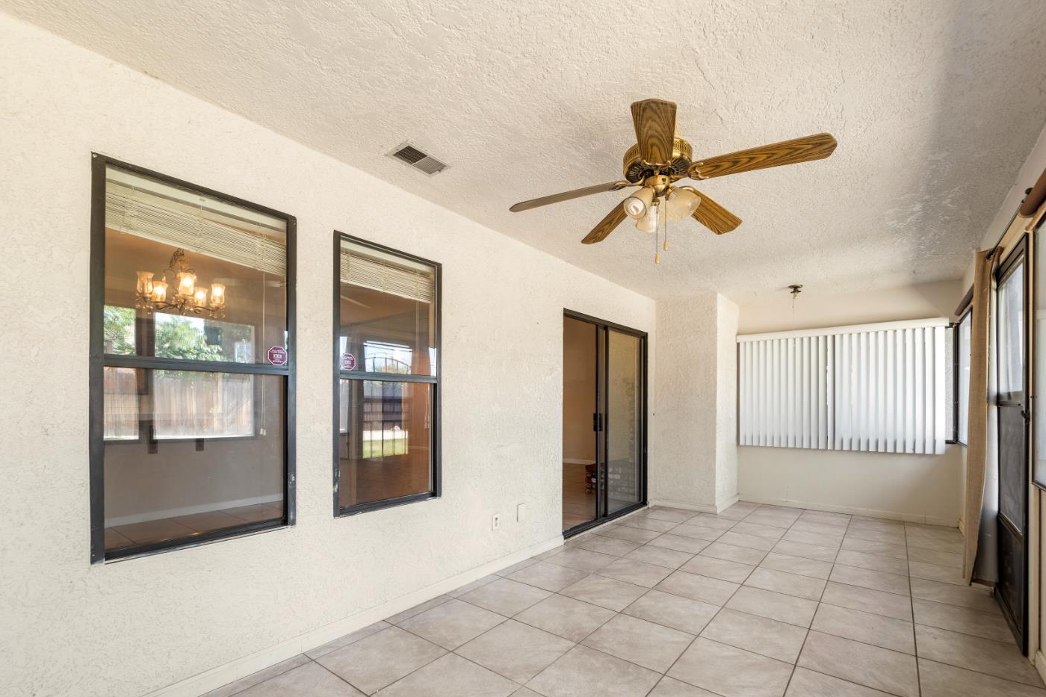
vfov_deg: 77.3
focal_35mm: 15
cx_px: 530
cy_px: 362
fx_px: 436
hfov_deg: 100.4
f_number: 5
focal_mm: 14
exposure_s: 1/30
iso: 80
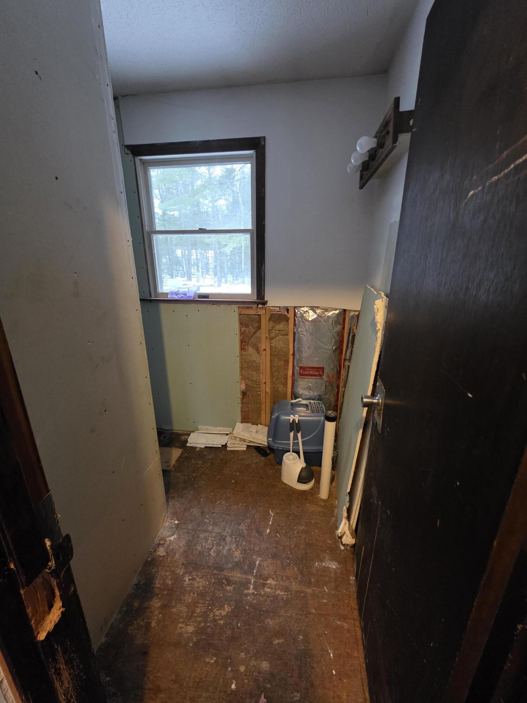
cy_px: 352
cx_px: 264
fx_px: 264
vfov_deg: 106.2
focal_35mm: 13
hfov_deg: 89.9
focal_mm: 2.2
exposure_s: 1/60
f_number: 1.9
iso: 1000
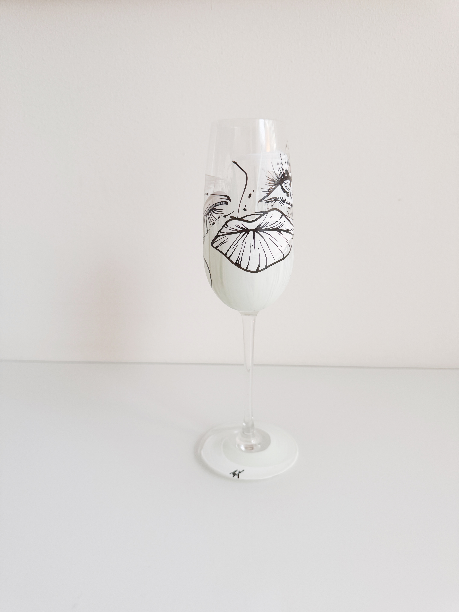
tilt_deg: -15.5
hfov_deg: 56.8
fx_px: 424
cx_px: 230
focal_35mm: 24
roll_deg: +0.1
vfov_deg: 71.6
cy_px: 306
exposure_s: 1/100
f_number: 1.78
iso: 200
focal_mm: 6.76
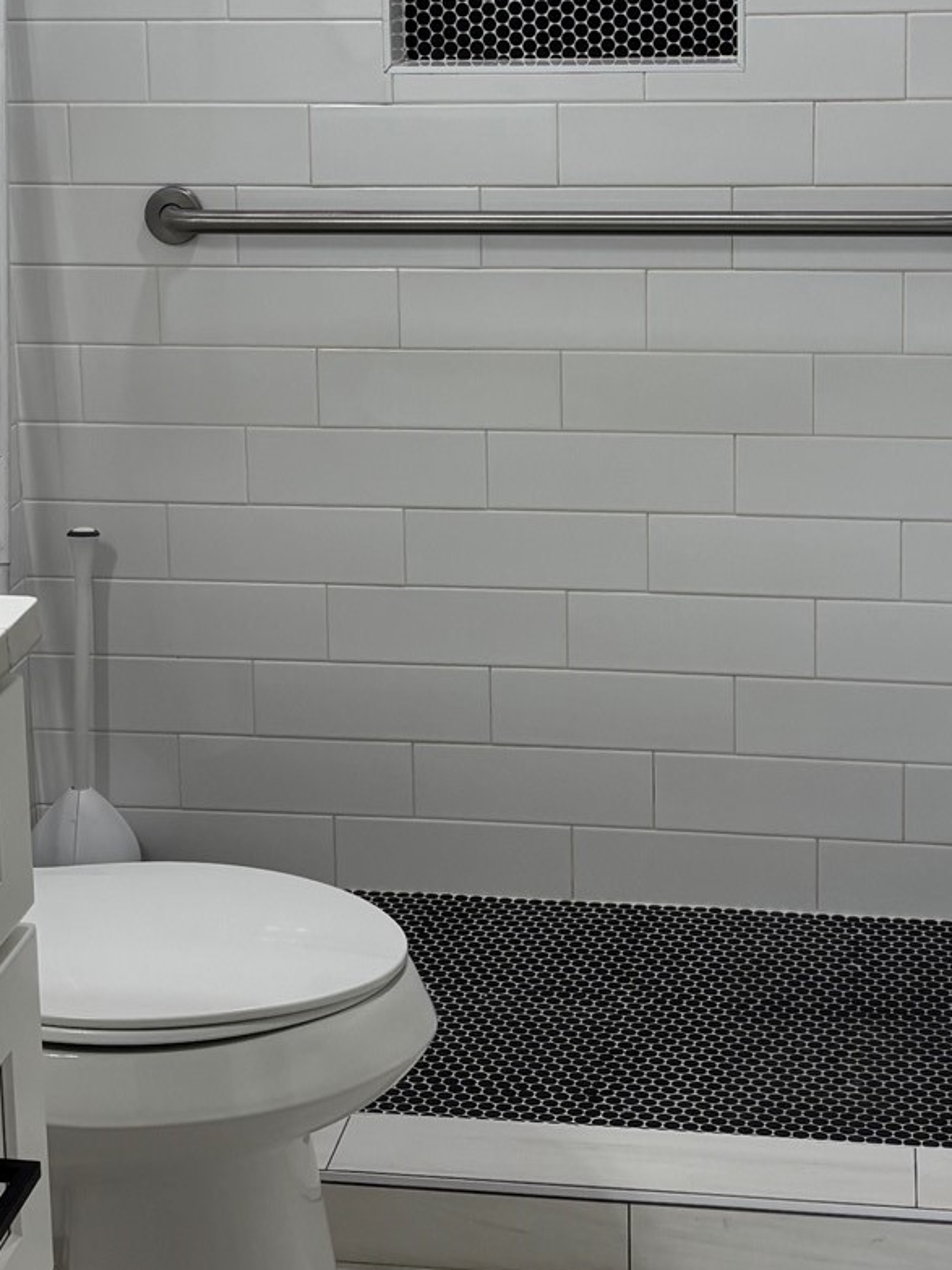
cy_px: 266
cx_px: 490
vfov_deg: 28.0
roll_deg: +1.0
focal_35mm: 68
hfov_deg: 21.6
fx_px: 2494
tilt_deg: -9.2
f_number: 1.6
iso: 64
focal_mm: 5.96
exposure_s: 1/120
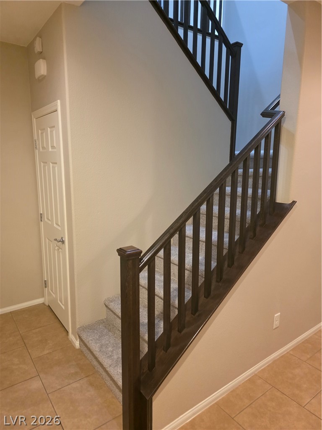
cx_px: 161
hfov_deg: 58.9
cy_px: 215
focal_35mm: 23
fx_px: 285
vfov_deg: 73.9
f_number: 1.7
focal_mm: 6.3
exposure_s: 1/120
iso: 1000
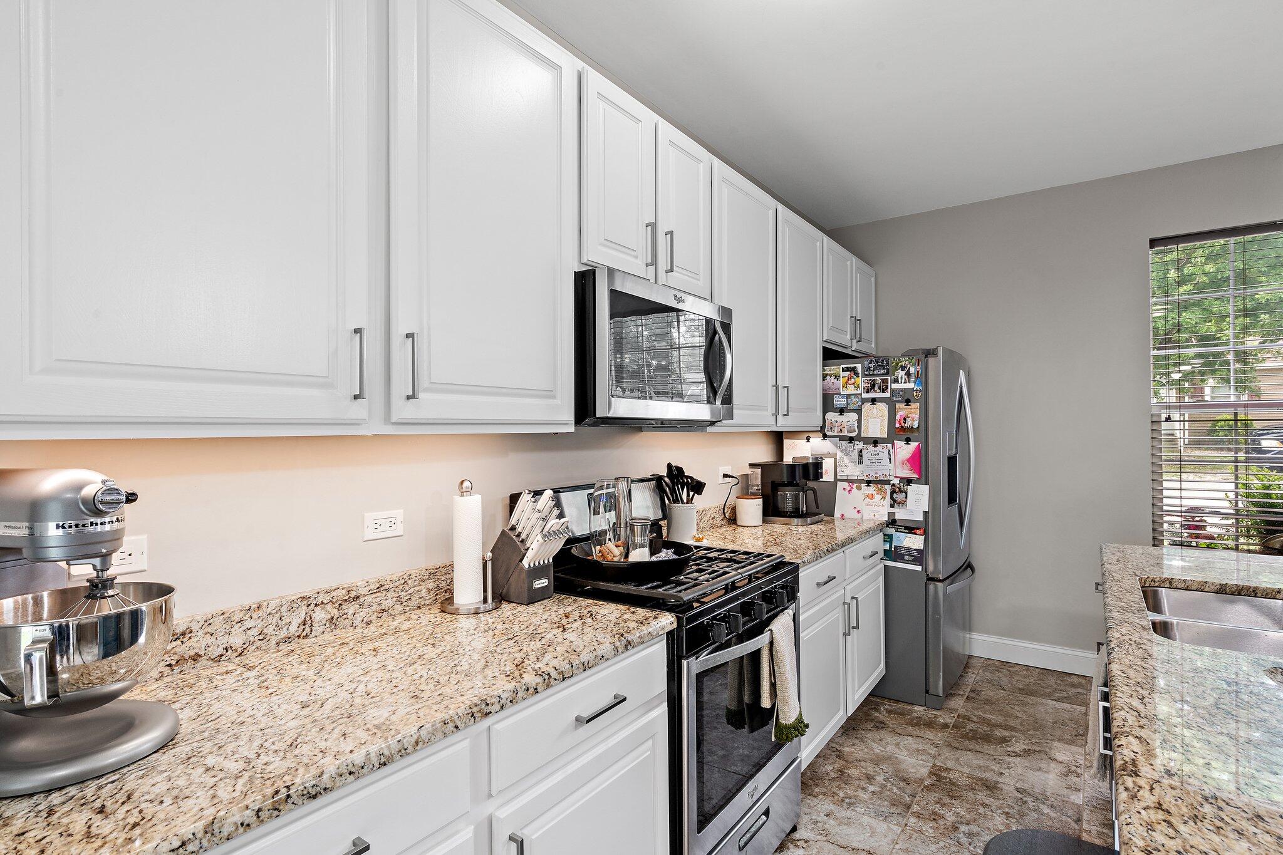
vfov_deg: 70.4
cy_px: 428
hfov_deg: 93.3
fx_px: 606
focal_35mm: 17
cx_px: 642
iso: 400
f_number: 11
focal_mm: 17
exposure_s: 1/3
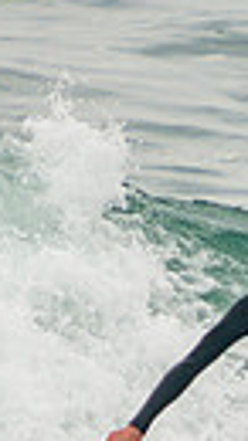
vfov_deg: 1.1
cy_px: 504
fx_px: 23892
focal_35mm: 2041
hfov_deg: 0.6
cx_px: 479
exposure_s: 1/1250
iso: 250
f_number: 5.6
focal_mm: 290
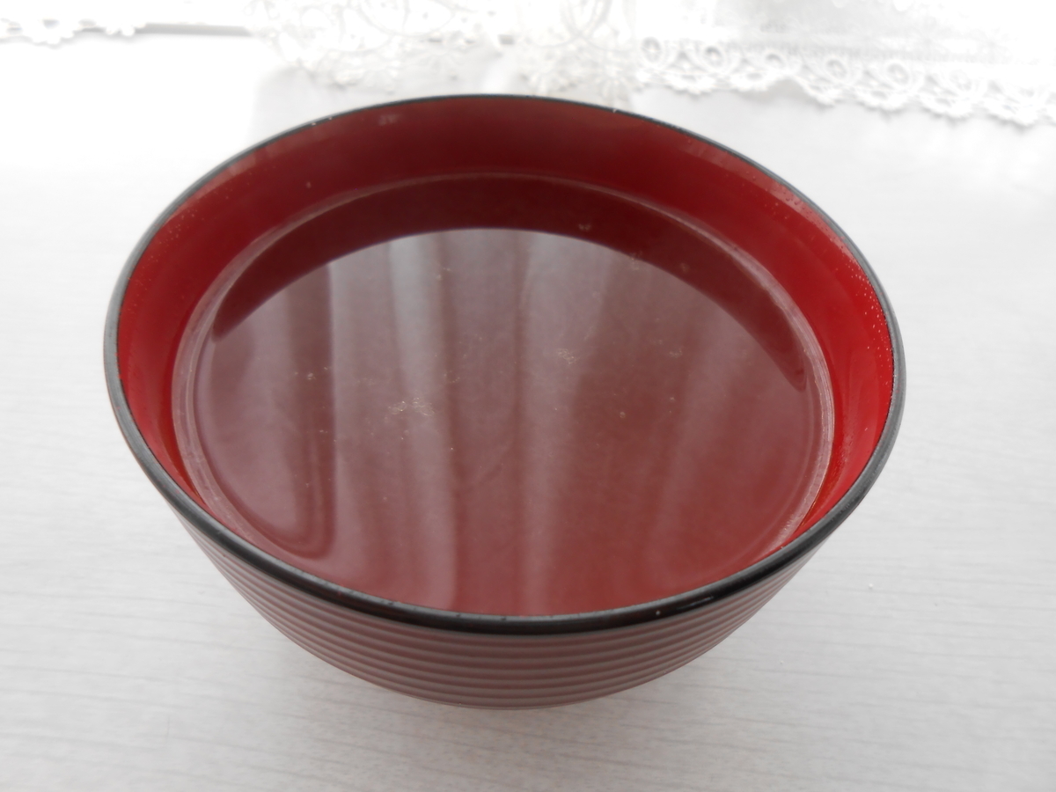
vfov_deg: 53.1
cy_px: 396
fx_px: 793
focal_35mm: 26
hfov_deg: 67.3
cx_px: 528
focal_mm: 4.6
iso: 80
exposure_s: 1/40
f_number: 3.5
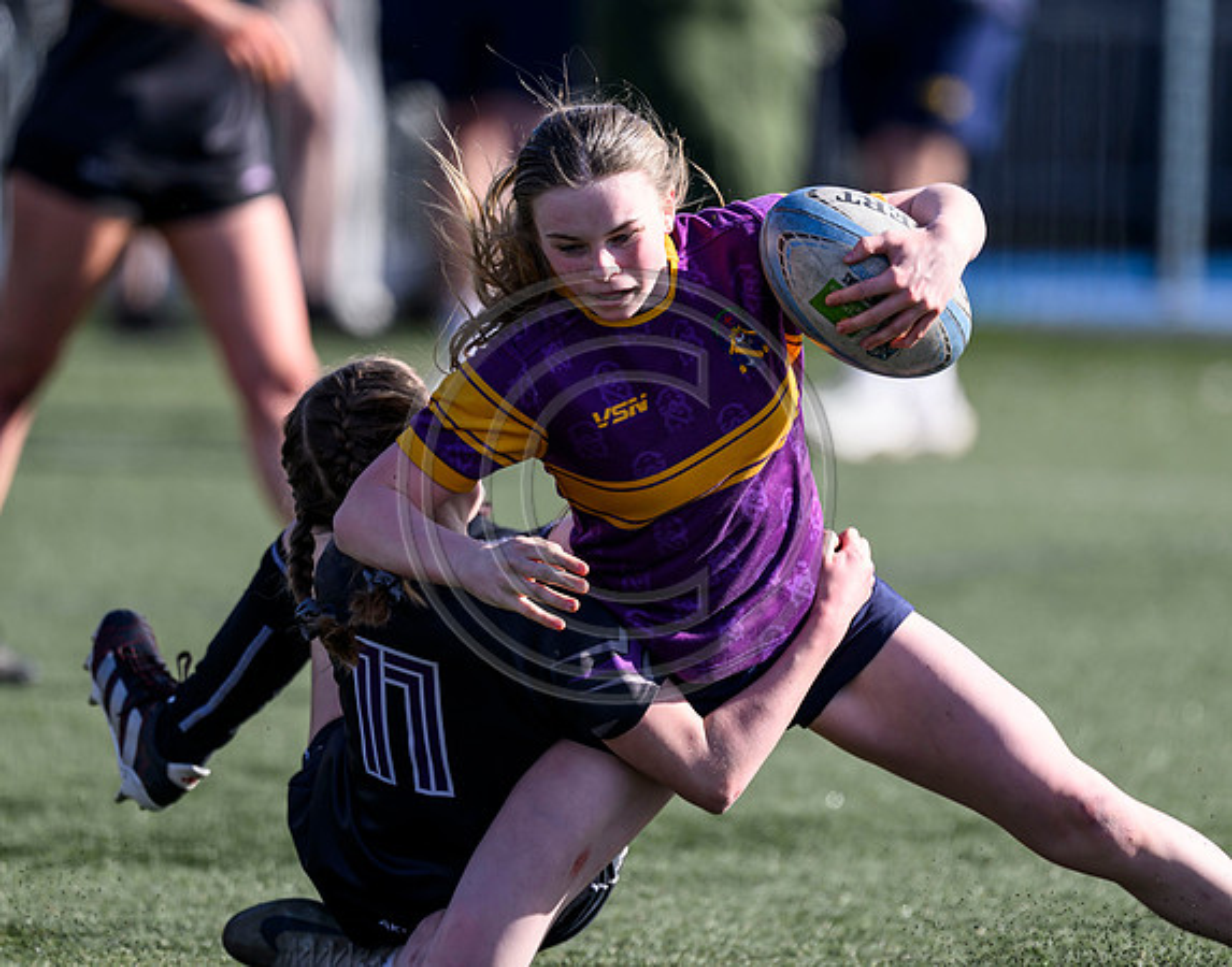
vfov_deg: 2.6
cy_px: 335
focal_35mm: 583
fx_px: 21093
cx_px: 585
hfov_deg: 3.3
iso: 200
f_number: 3.2
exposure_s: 1/2000
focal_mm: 400
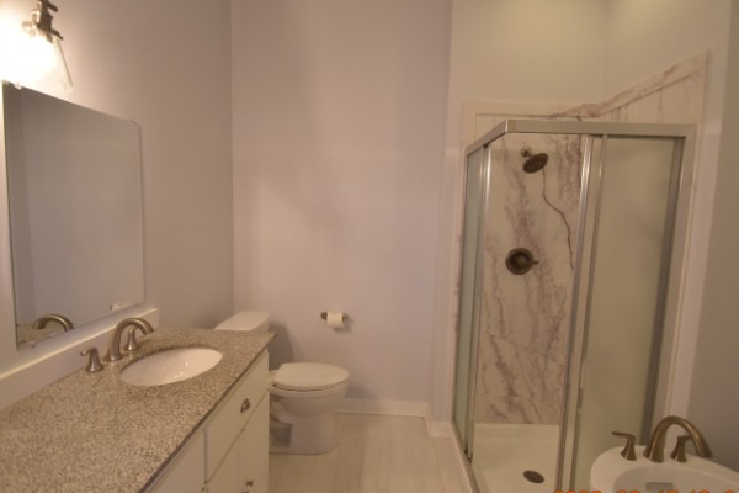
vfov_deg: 67.4
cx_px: 389
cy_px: 249
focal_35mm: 18
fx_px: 369
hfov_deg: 89.9
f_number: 3.5
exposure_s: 1/125
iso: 800
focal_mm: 10
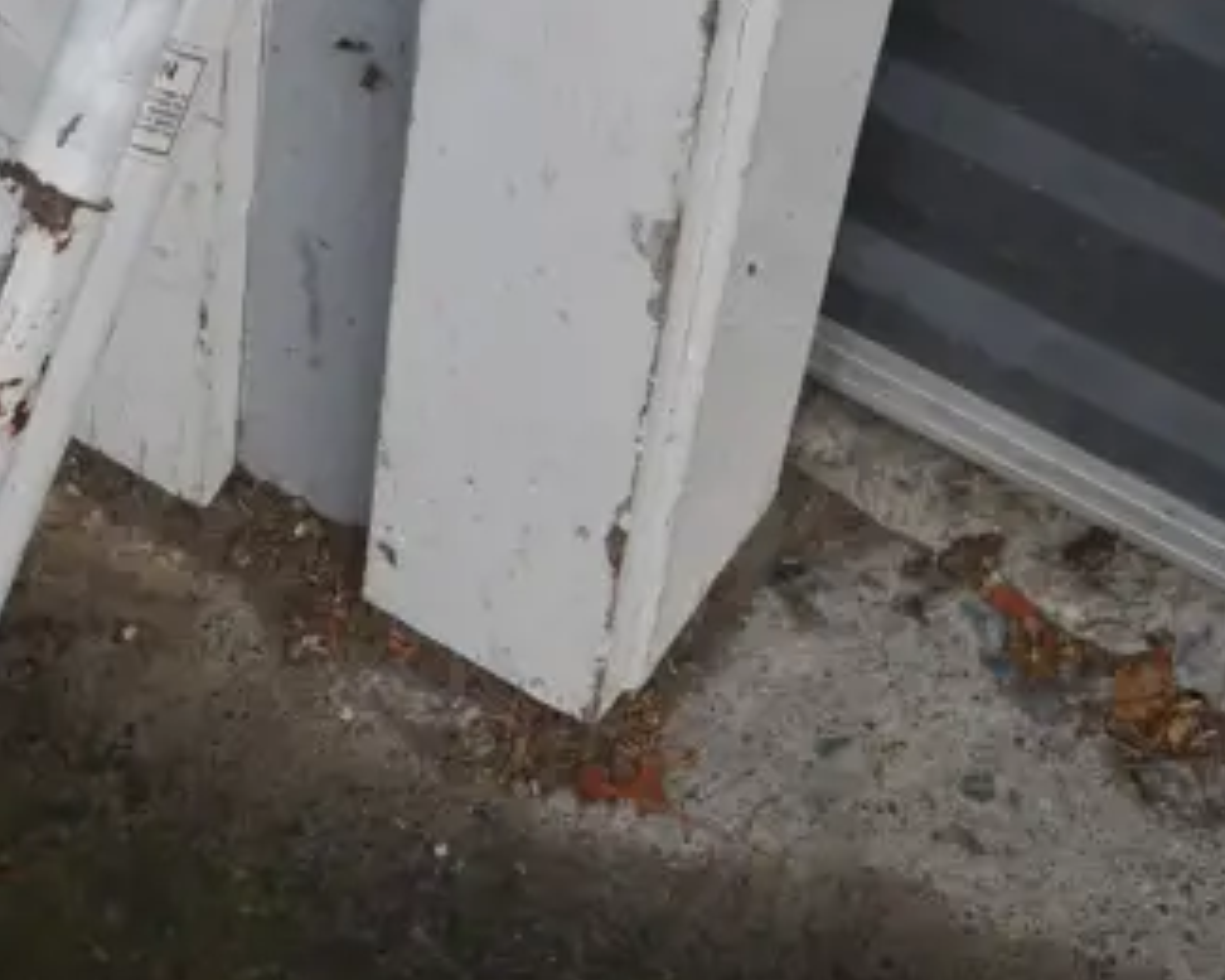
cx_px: 361
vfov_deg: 13.3
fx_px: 4023
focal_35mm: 111
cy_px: -322
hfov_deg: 17.2
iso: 200
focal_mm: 18
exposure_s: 1/160
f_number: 5.6
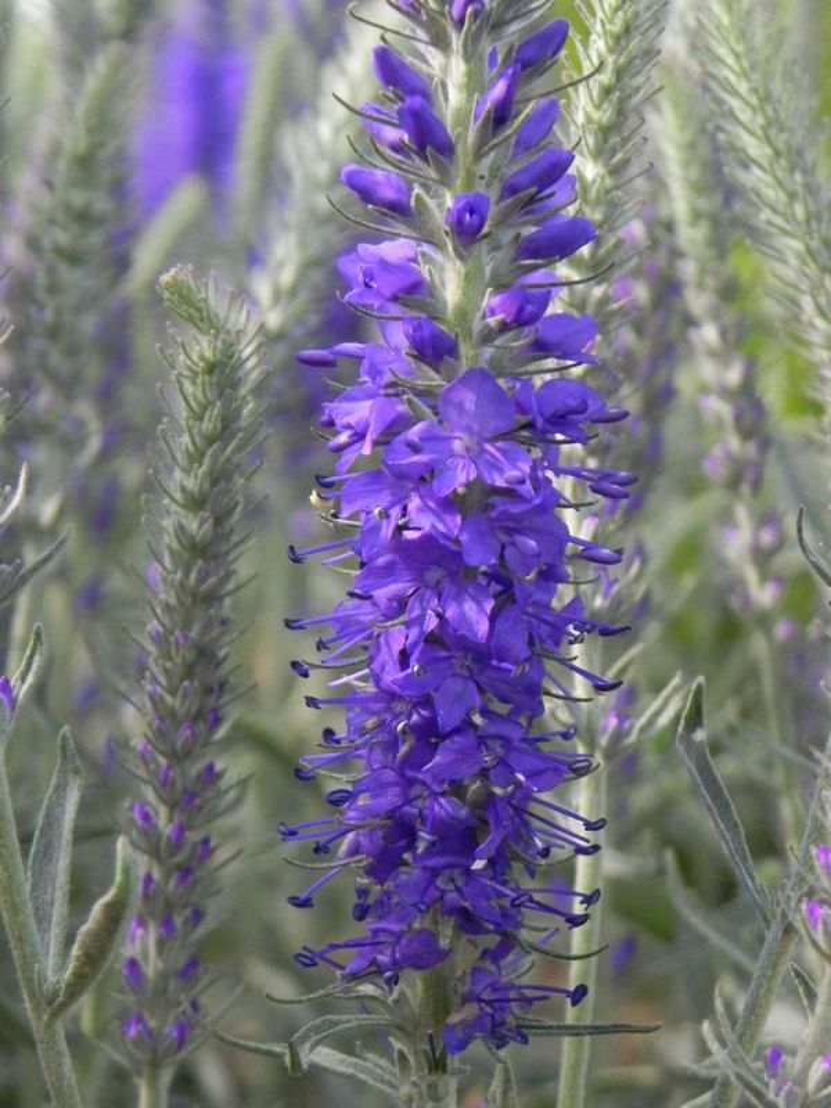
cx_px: 416
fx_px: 3041
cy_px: 554
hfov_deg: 15.6
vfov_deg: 20.7
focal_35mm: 95
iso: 800
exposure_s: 1/2000
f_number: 4
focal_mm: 16.9
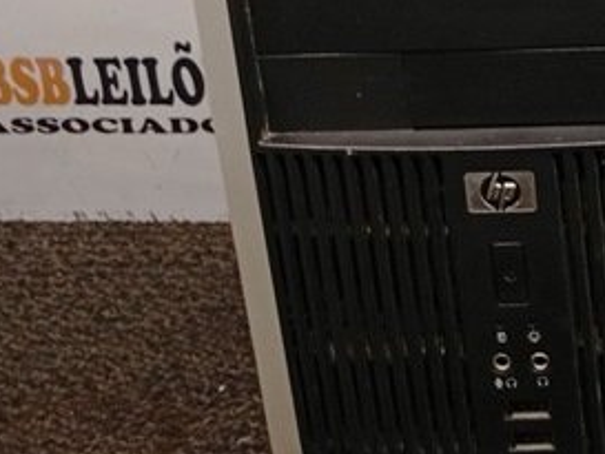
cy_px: -4
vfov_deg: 14.4
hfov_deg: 16.2
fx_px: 1766
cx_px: 1115
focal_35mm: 101
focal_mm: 3.98
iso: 275
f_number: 1.8
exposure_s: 1/30
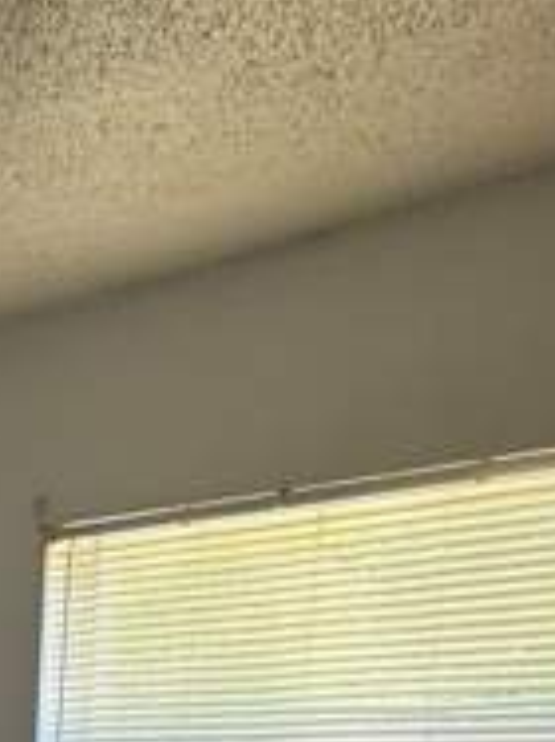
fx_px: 1755
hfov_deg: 16.4
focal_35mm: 82
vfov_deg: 19.2
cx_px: -285
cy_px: 1266
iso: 200
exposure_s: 1/61
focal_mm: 6.76
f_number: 1.78
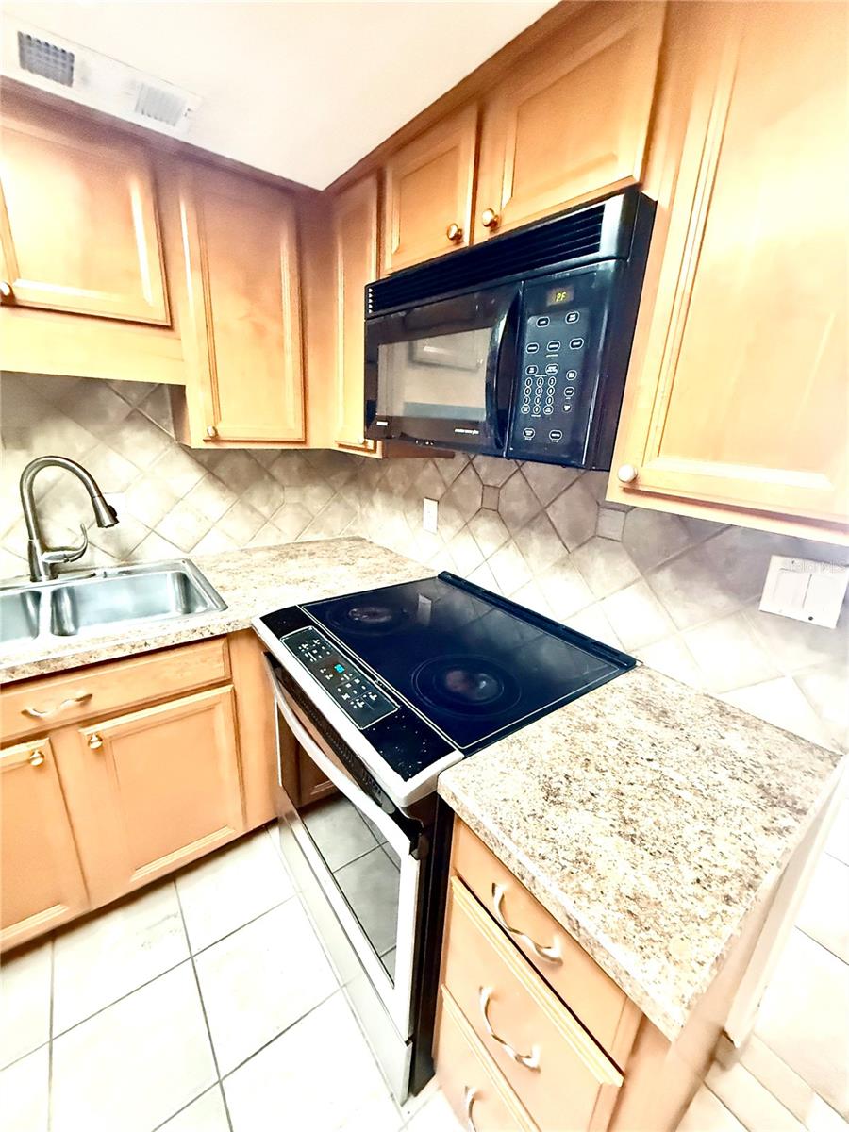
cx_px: 424
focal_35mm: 14
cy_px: 566
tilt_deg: -17.2
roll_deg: -5.4
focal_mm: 2.22
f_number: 2.2
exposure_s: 1/60
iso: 1250
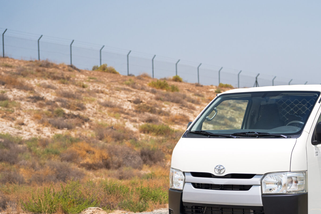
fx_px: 820
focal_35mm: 92
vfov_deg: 14.8
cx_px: 298
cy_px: 167
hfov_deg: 21.6
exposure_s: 1/200
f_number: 2.8
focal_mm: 49
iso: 200
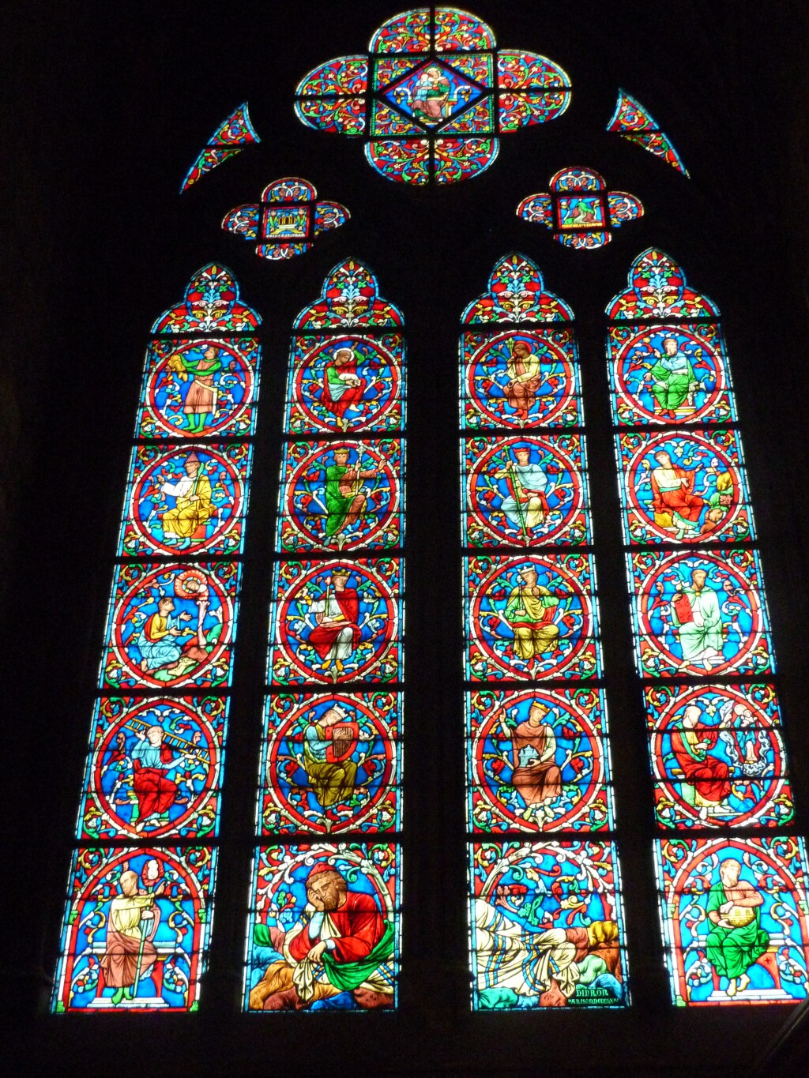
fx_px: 1309
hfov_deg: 34.4
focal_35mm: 42
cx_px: 404
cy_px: 539
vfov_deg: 44.8
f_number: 3.7
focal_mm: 6.9
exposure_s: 1/30
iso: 640
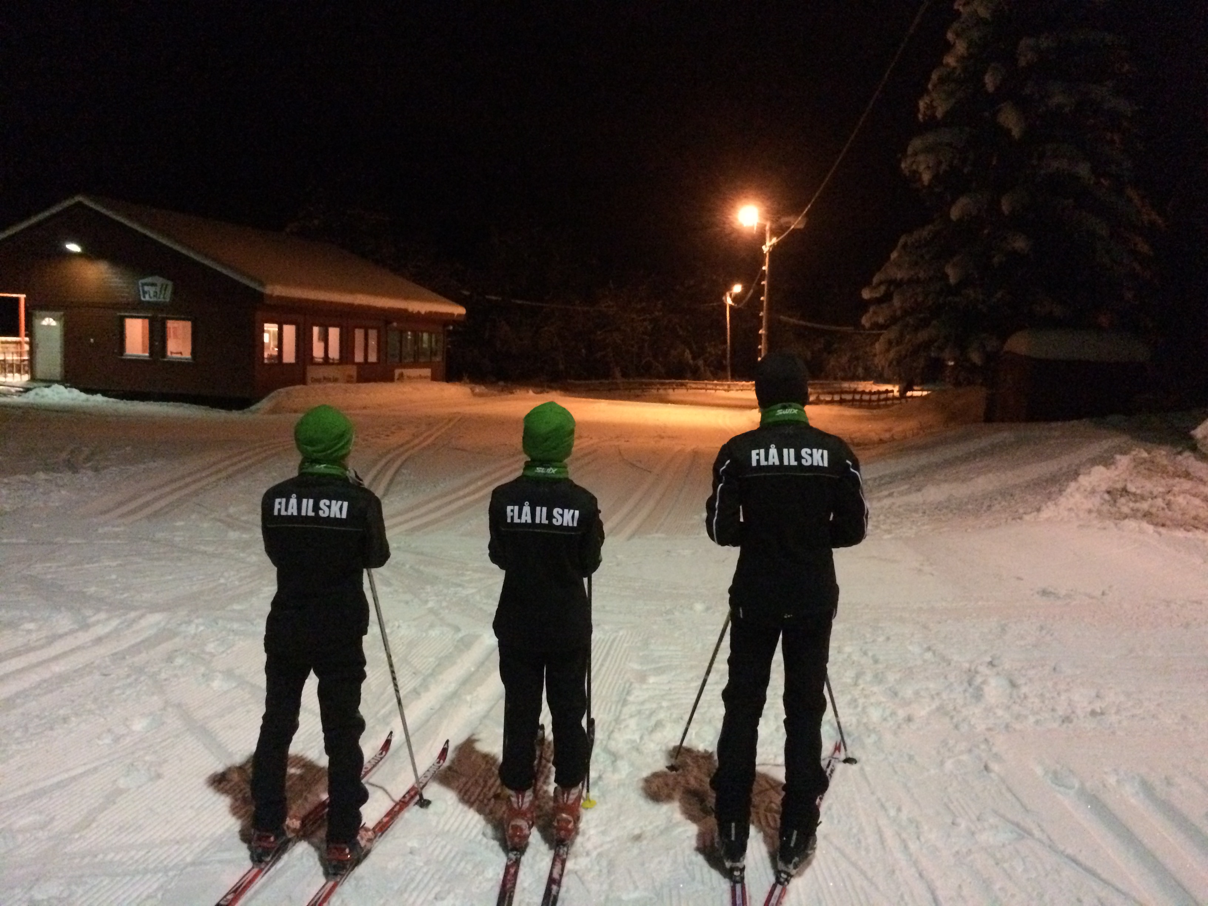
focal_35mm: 29
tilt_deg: -6.2
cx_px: 604
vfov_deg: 48.2
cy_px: 453
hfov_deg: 61.7
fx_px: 1012
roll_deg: -1.7
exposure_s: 1/17
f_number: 2.2
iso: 640
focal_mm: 4.15
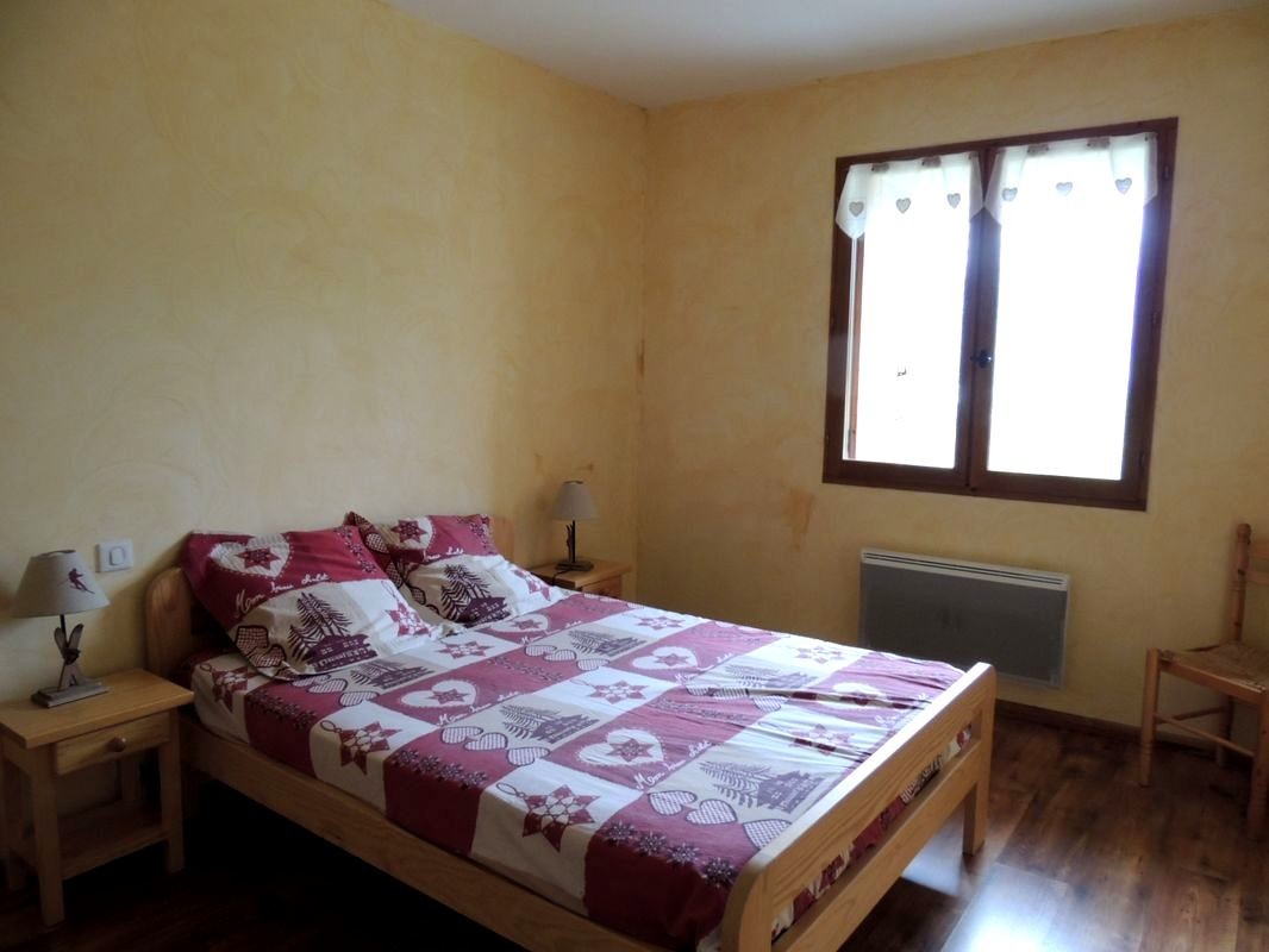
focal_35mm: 24
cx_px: 634
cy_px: 476
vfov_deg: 56.8
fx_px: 880
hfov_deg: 71.6
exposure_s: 1/30
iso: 360
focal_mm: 4.3
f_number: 3
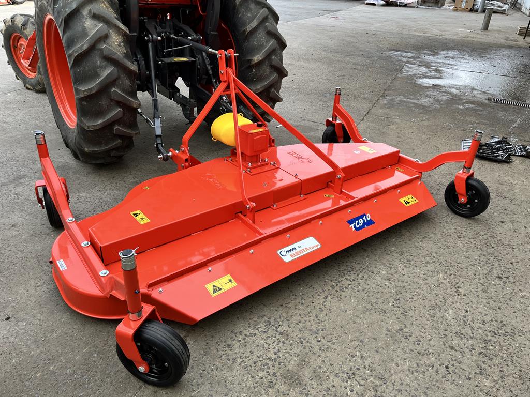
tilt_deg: -28.4
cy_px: 198
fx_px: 398
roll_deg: -1.3
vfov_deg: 53.1
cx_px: 265
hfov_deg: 67.3
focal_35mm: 26
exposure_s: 1/577
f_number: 1.6
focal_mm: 5.1
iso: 50
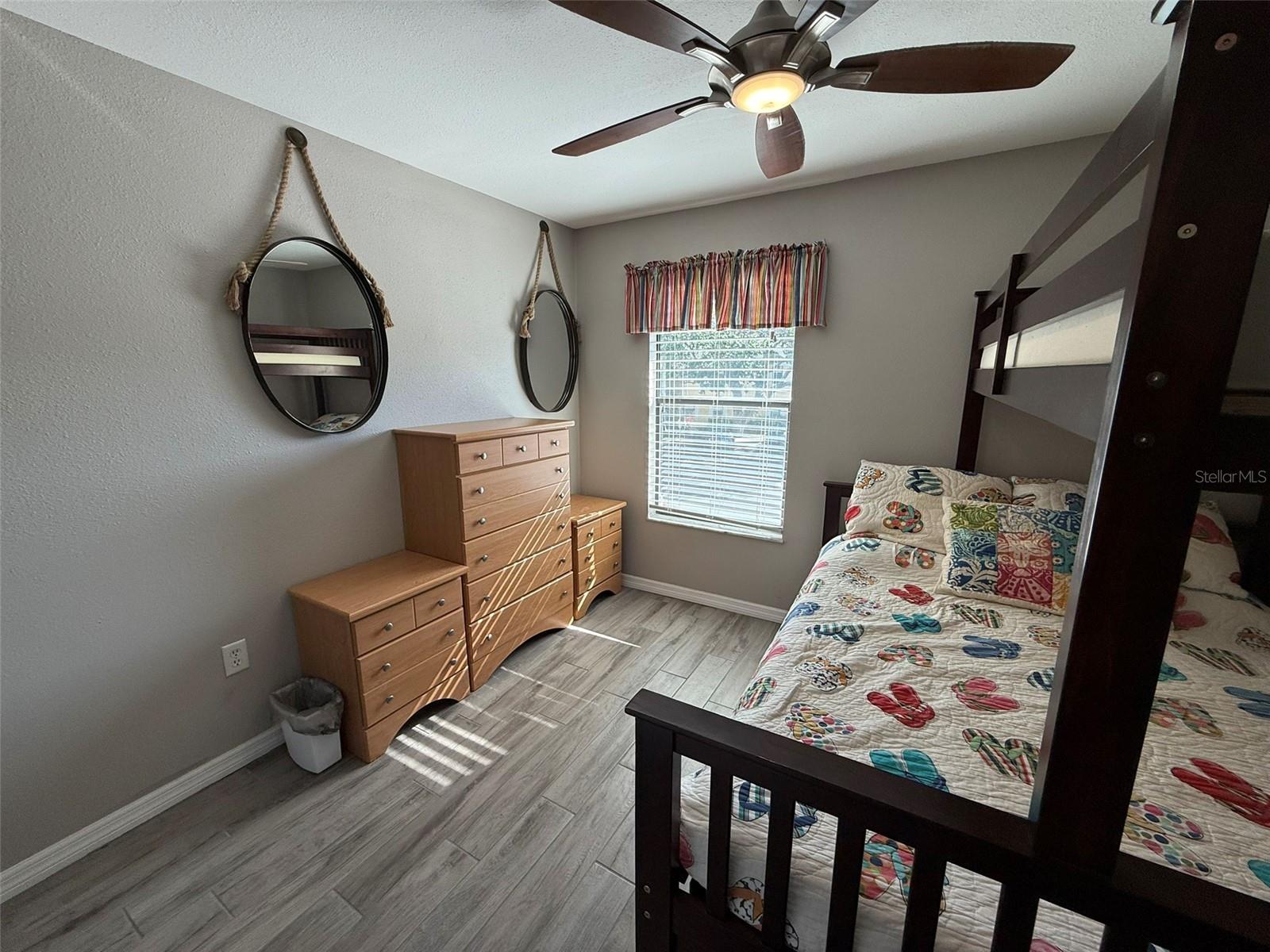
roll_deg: -0.2
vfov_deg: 85.7
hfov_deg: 102.1
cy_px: 476
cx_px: 635
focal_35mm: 14
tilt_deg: -11.1
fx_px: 514
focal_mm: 2.22
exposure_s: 1/120
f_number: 2.2
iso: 64
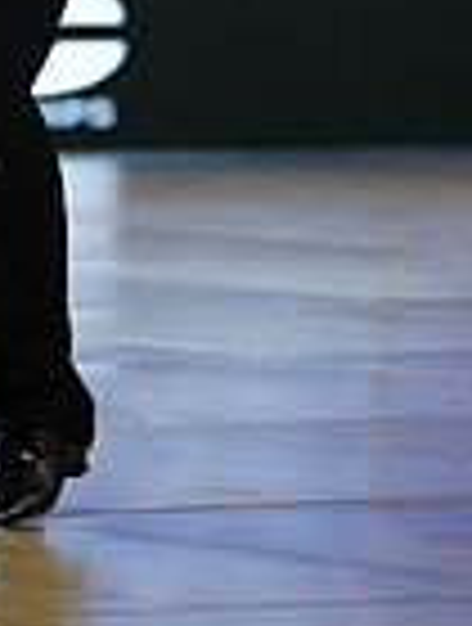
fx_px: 9628
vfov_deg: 3.7
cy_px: -486
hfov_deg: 2.8
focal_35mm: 532
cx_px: -128
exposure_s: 1/400
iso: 250
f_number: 2.8
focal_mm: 133
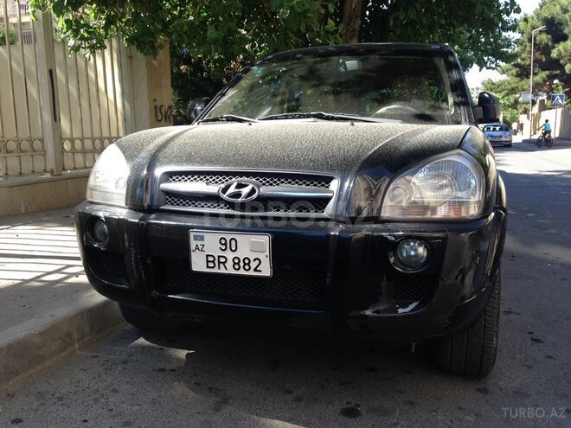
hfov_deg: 55.4
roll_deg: +1.0
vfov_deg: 42.9
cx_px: 286
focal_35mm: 33
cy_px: 214
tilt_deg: -8.2
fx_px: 544
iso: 50
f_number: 2.4
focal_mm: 4.12
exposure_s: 1/240
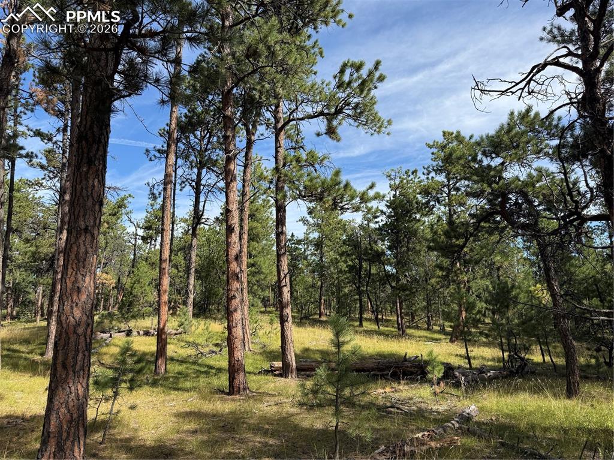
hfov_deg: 71.6
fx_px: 425
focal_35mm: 24
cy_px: 230
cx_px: 307
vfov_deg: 56.8
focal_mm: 6.76
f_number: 1.78
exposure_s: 1/2370
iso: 80
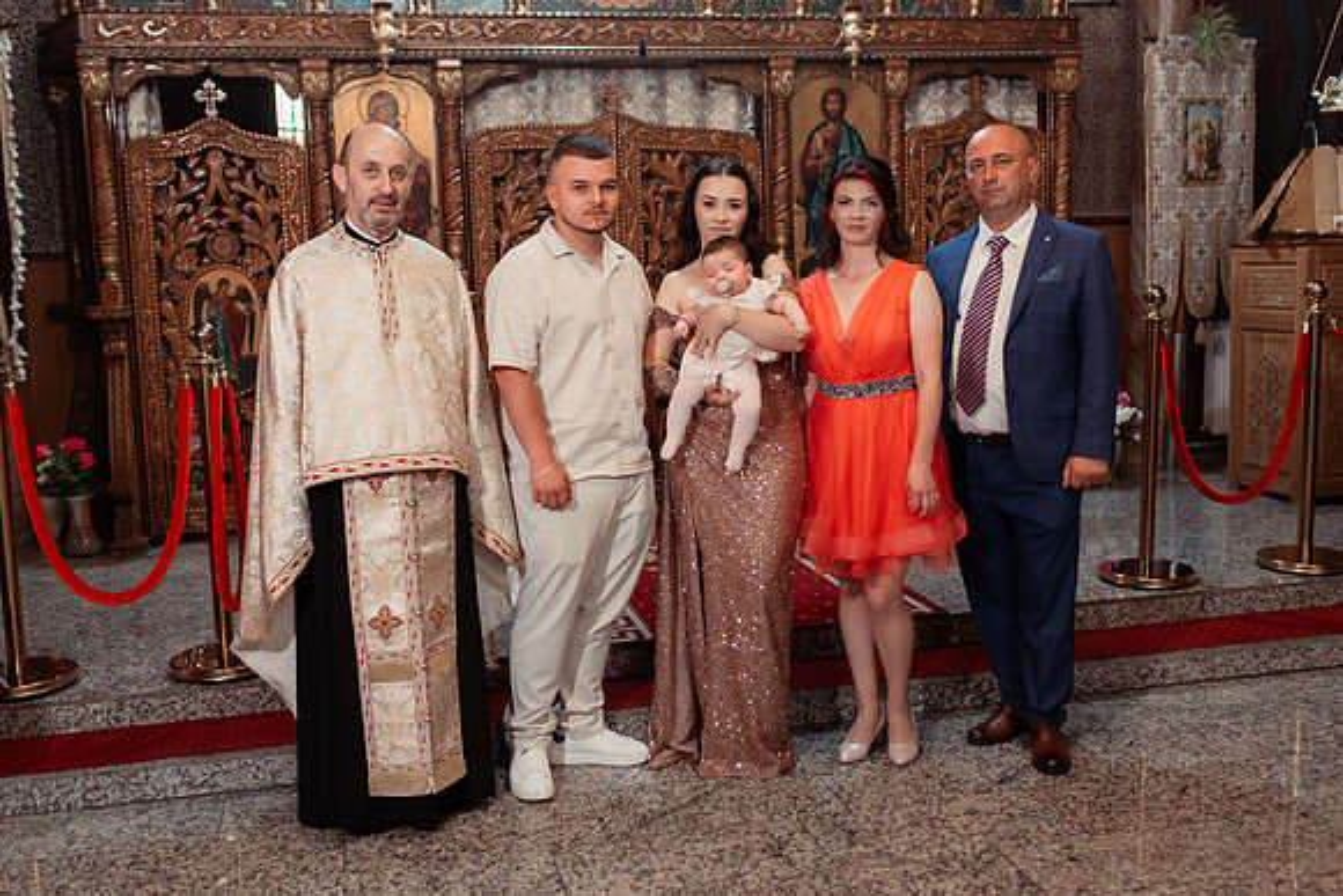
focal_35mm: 37
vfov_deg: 36.0
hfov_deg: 51.9
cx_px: 671
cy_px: 430
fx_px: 1379
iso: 1600
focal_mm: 35
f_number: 2.8
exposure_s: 1/250
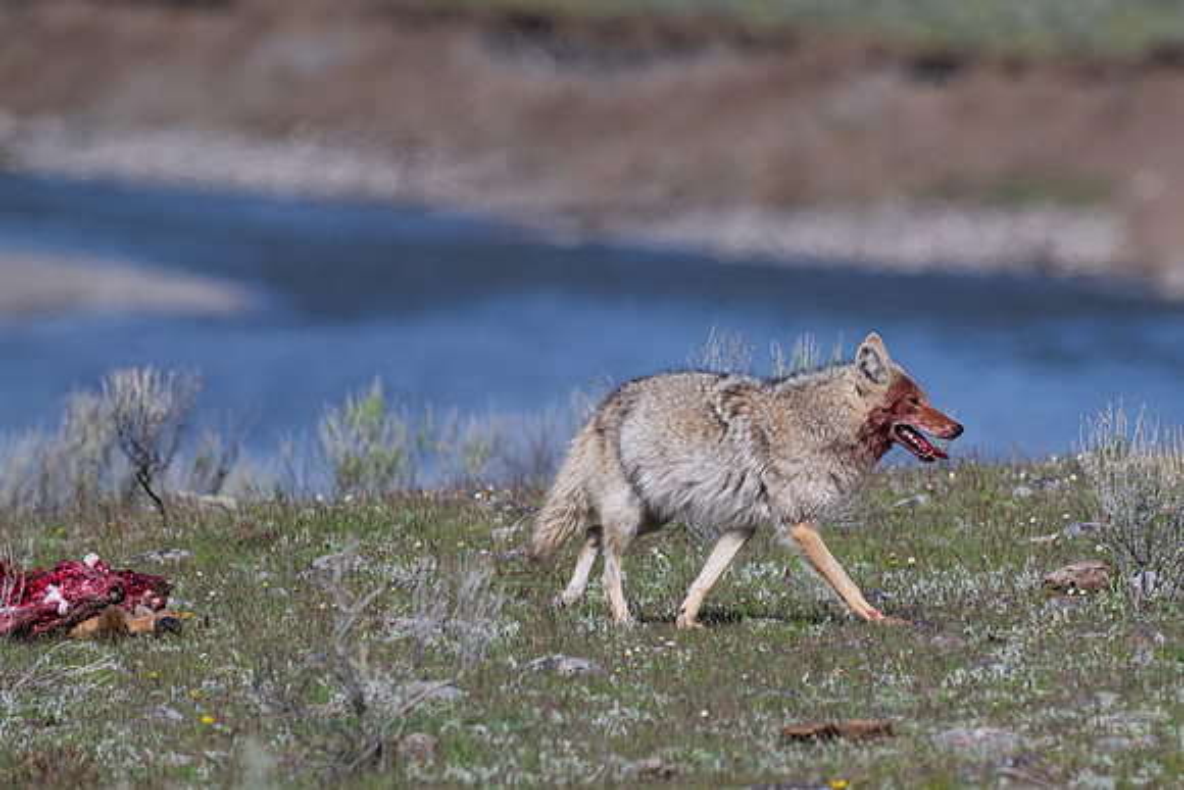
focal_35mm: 798
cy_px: 362
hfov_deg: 2.6
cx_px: 774
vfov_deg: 1.7
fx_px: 26264
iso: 320
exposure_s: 1/1250
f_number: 8
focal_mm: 600
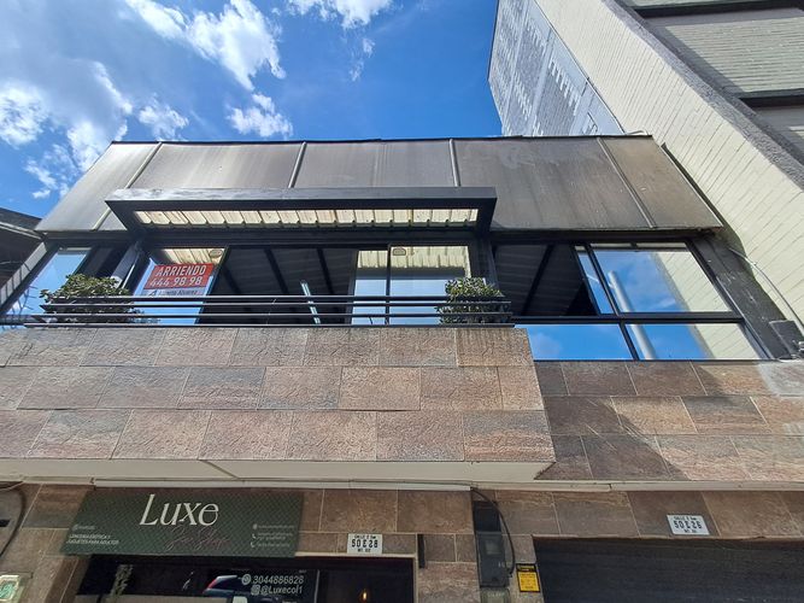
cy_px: 302
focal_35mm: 16
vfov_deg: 78.1
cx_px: 402
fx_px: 372
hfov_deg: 94.5
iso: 40
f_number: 2.2
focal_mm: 1.64
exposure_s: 1/2037
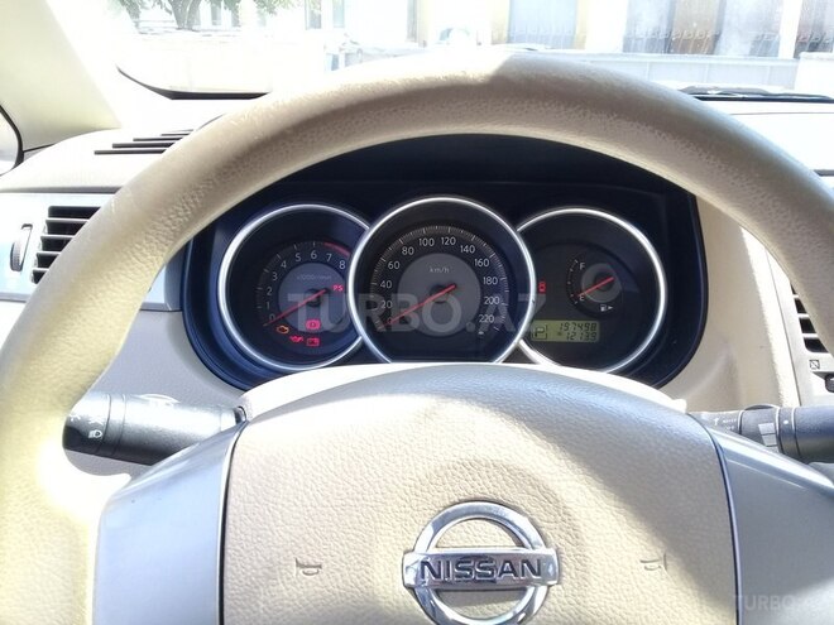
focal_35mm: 31
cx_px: 417
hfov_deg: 58.4
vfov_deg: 45.4
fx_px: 747
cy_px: 312
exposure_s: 1/100
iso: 50
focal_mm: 3.3
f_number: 2.2
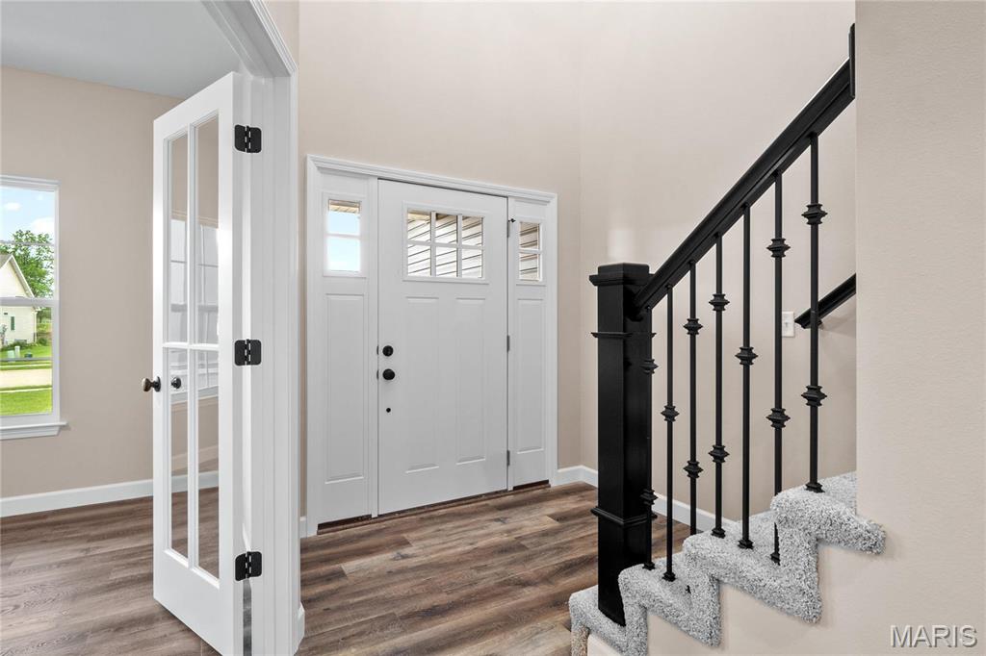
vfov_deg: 67.3
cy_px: 328
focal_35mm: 18
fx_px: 493
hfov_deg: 90.0
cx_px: 493
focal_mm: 9
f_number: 10
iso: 400
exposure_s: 1/1.67
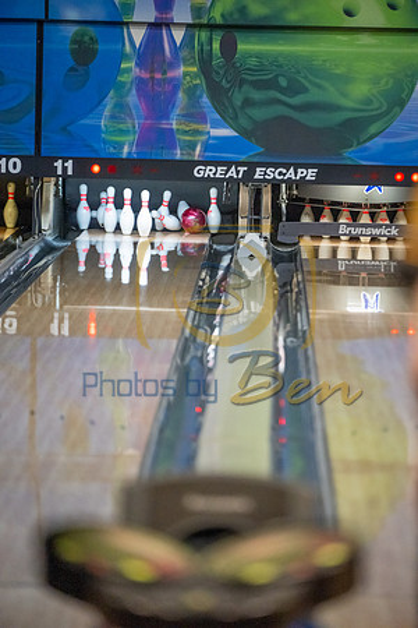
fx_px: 3483
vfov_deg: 10.3
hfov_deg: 6.9
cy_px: 314
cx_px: 209
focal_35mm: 200
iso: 4000
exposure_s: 1/1000
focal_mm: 200
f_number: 2.8
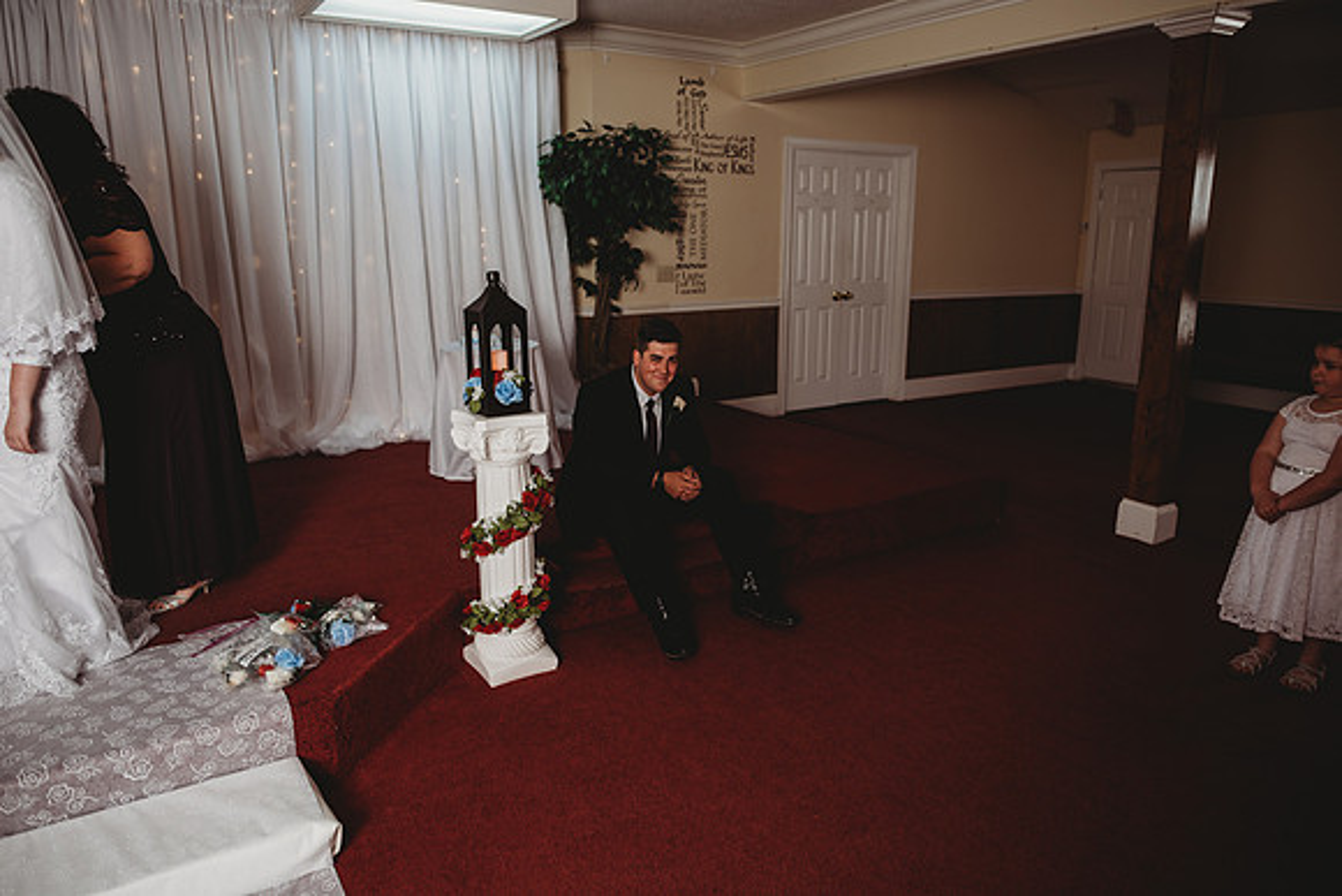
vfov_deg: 53.2
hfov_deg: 73.7
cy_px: 448
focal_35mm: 24
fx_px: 895
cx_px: 671
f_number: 2.8
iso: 100
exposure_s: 1/160
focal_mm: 24
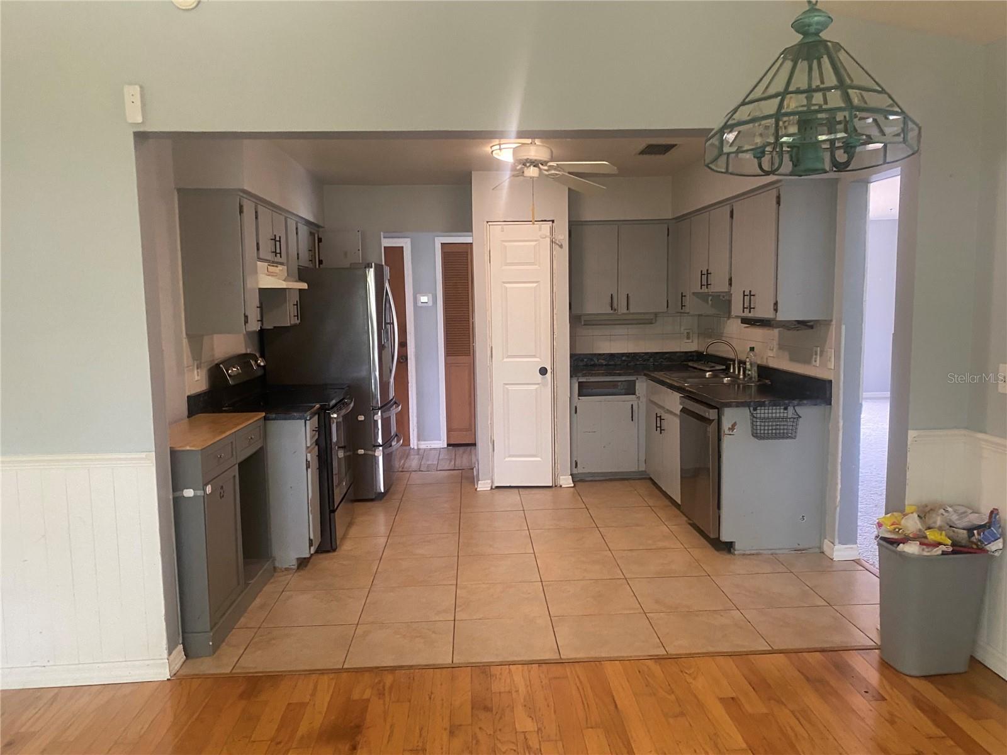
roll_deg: +2.1
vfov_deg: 53.1
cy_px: 378
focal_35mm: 26
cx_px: 504
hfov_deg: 67.3
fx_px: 756
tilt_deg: -5.0
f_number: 1.8
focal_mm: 4.25
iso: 320
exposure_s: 1/60
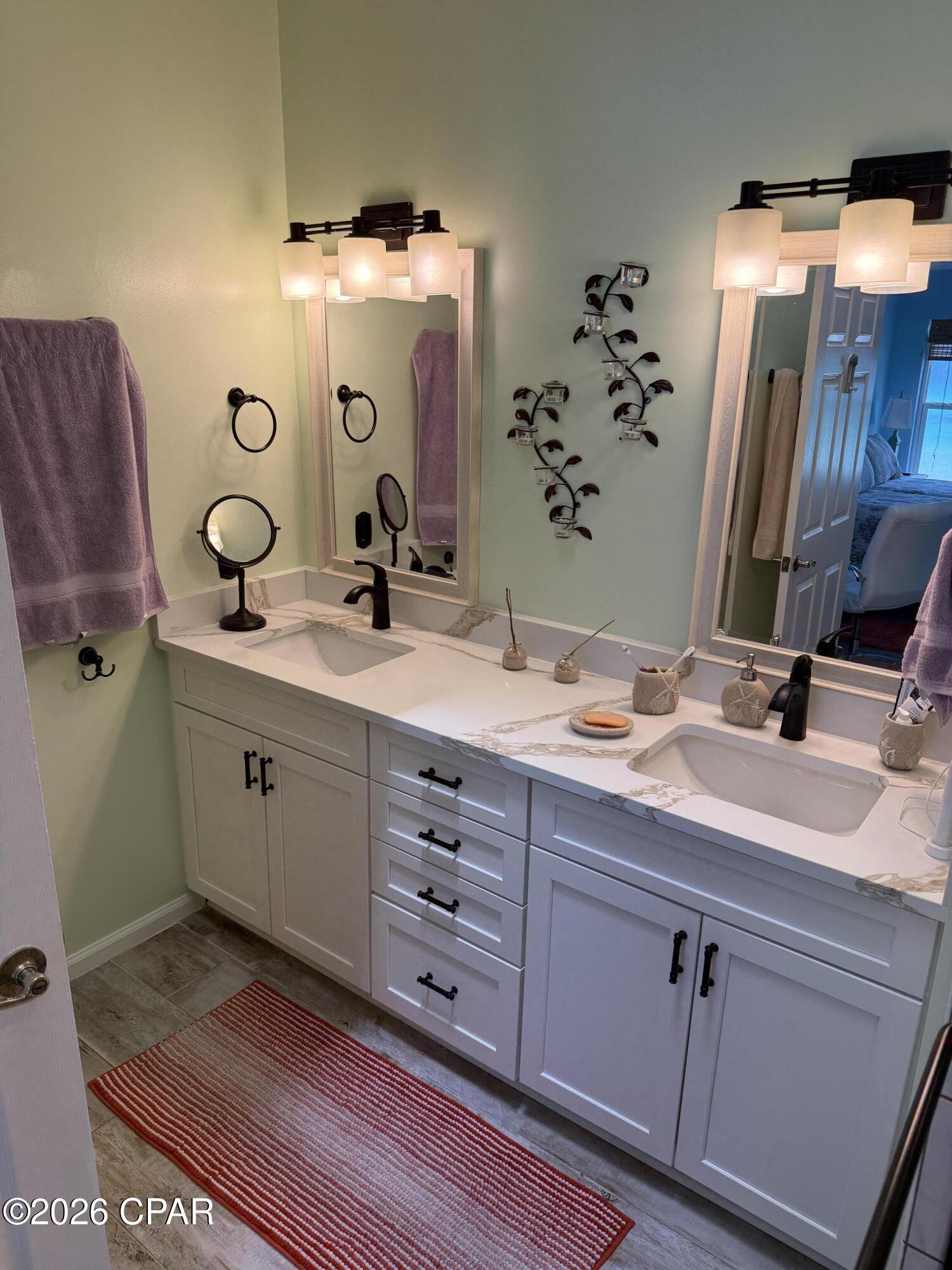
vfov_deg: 71.6
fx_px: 880
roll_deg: -2.7
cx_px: 476
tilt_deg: -19.2
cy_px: 635
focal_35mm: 24
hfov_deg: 56.8
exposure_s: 1/443
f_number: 1.78
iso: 100
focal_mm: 6.76
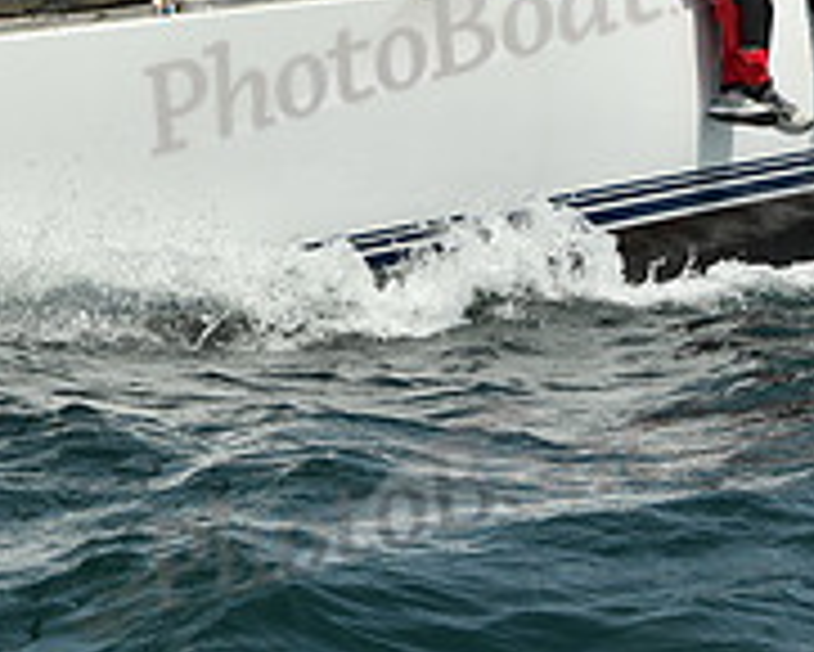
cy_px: -133
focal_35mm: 211
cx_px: -85
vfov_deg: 7.3
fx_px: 5086
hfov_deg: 9.1
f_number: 11
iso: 320
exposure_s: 1/1000
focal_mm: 70
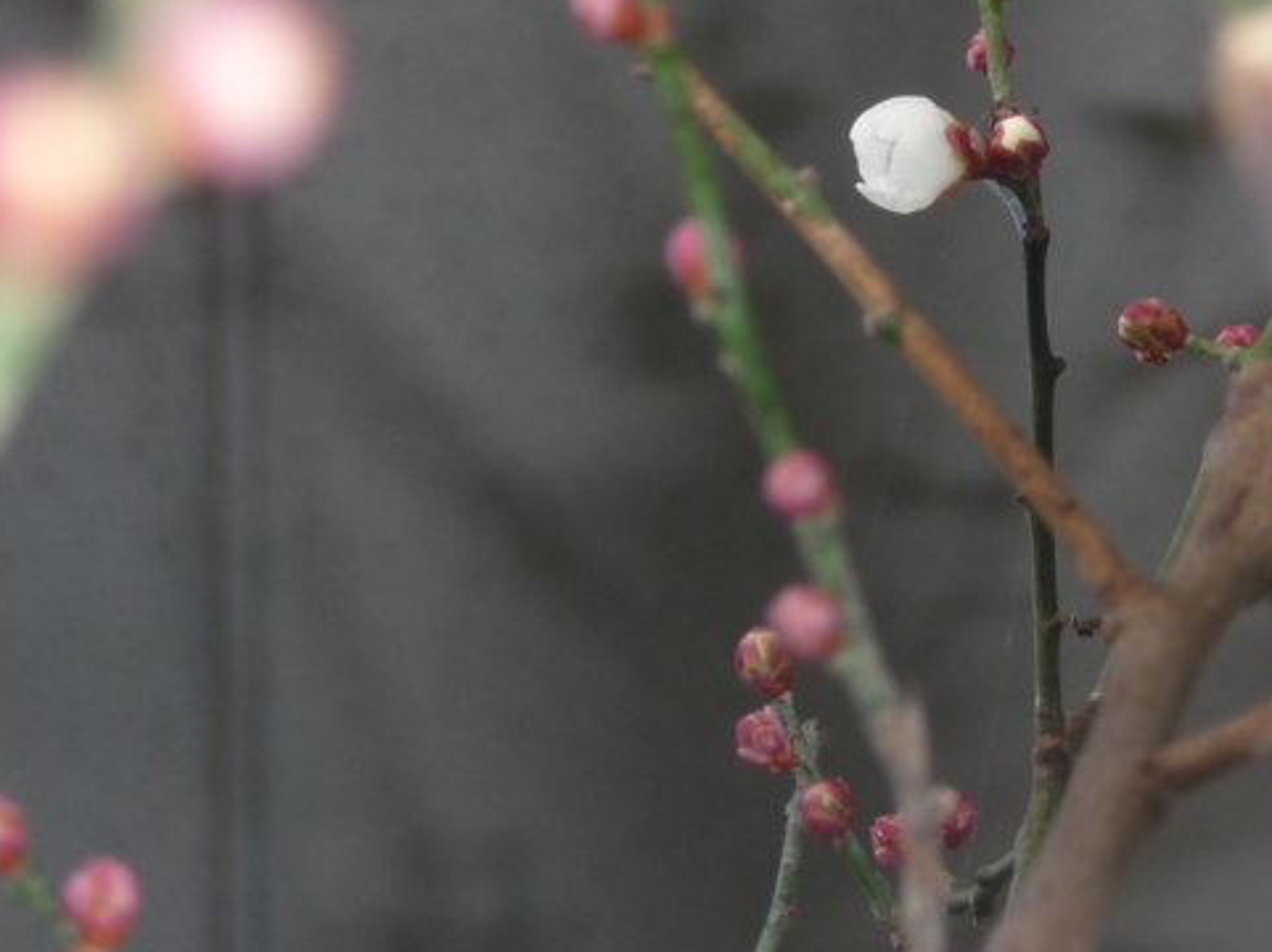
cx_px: 915
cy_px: 188
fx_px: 9657
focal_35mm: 263
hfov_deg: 7.5
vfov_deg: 5.6
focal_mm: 27.1
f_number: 4.8
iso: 100
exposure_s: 1/50
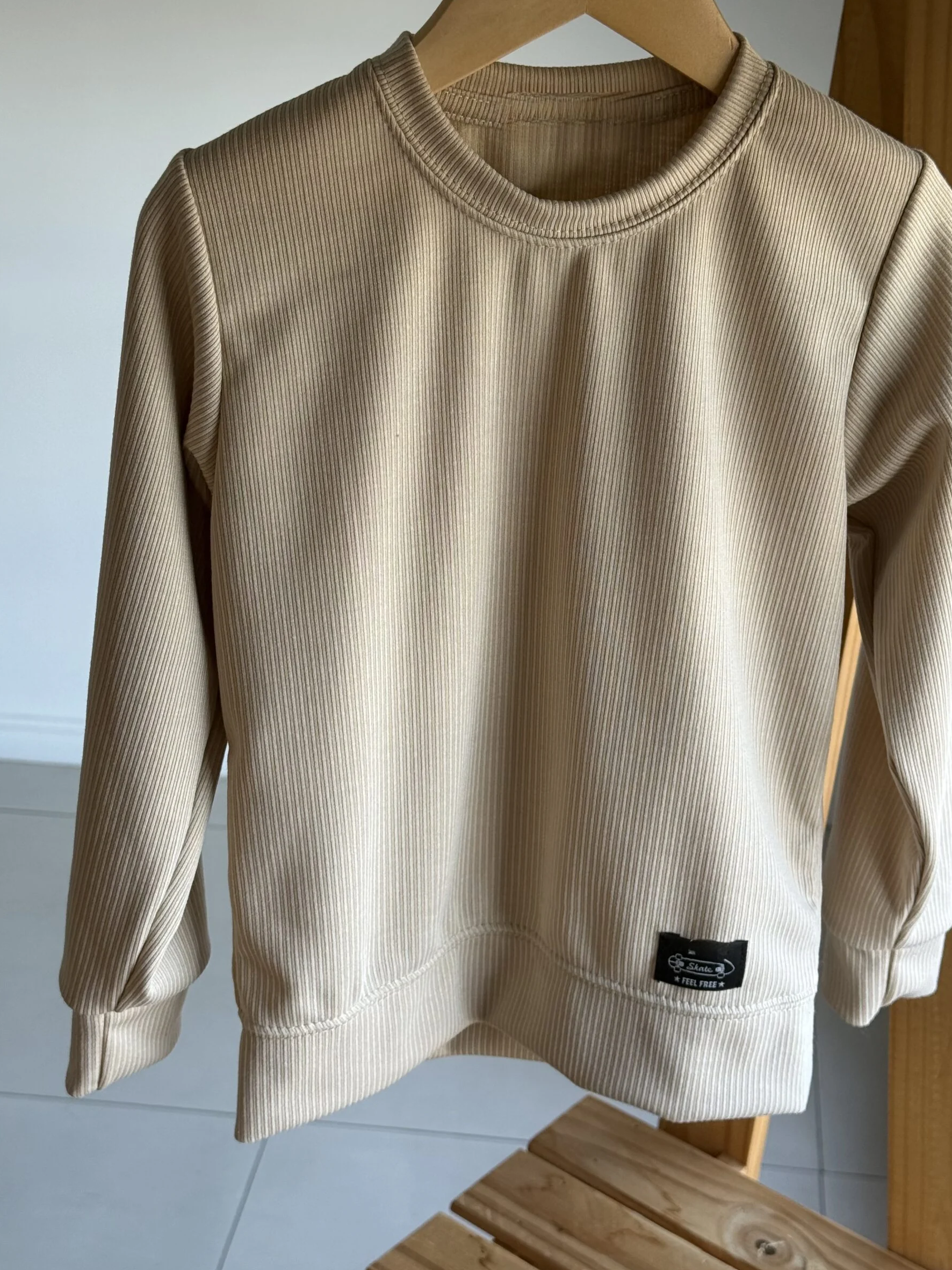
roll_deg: -2.0
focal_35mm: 52
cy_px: 608
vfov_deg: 36.8
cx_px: 515
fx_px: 1907
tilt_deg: -23.0
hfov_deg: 28.0
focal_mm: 6.76
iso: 64
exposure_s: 1/121
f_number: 1.78
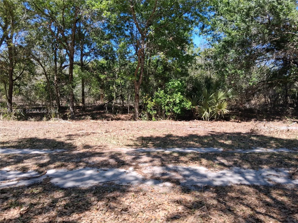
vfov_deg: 53.1
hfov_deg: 67.3
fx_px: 224
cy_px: 112
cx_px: 149
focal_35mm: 26
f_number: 1.8
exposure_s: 1/204
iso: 25
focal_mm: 3.98
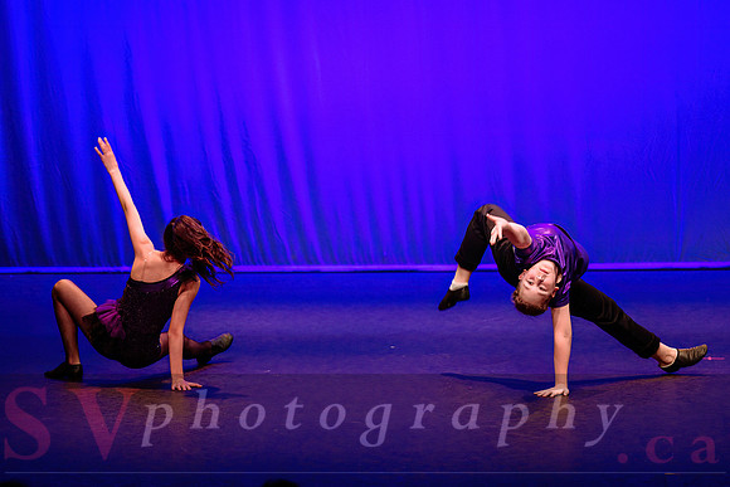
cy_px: 180
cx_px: 406
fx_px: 3780
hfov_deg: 11.0
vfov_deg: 7.4
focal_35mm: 186
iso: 1250
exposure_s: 1/320
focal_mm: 135
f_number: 2.8
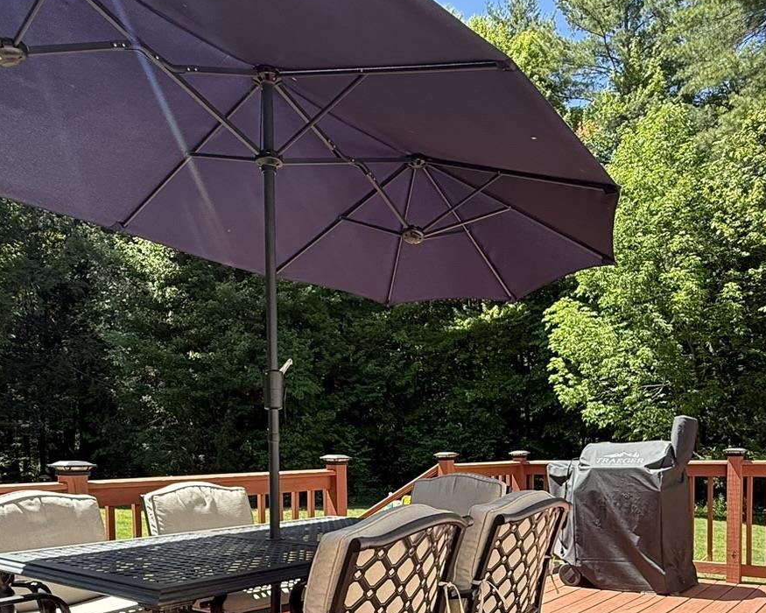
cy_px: 478
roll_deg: -0.5
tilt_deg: -2.6
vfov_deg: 43.9
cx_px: 390
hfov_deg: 55.7
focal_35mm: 32
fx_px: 725
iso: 64
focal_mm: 2.22
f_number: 2.2
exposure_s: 1/398
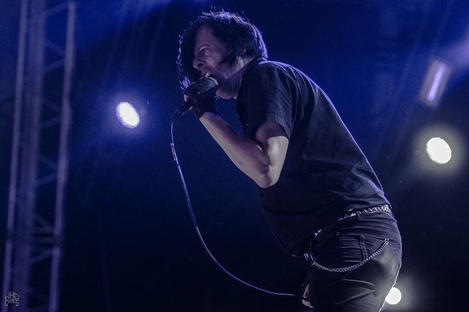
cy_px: 156
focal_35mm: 135
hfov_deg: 15.2
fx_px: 1759
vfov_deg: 10.2
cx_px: 234
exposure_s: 1/100
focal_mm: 90
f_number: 2.8
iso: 1000
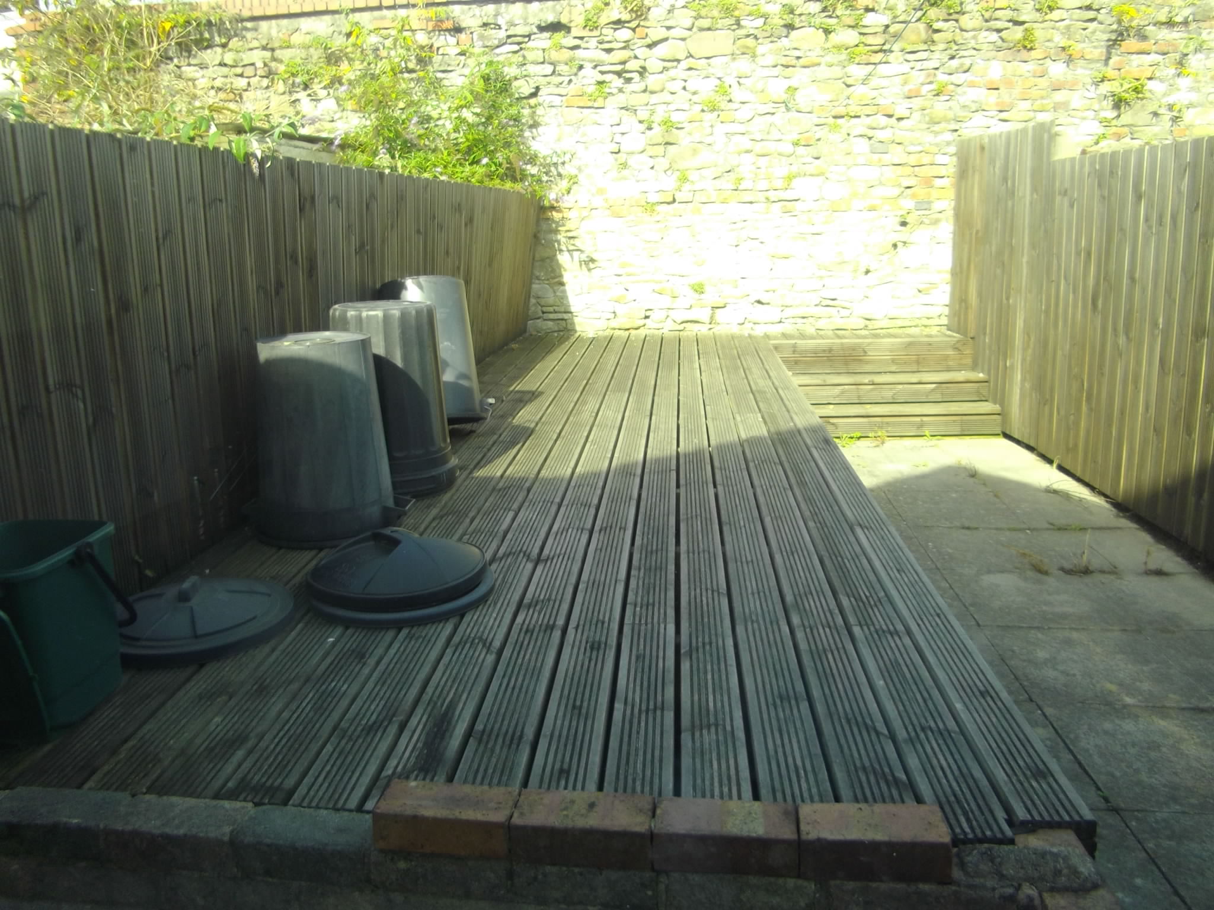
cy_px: 455
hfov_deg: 65.3
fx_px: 947
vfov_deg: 51.4
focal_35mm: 27
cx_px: 607
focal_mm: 4.9
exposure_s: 1/160
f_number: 3.2
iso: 100
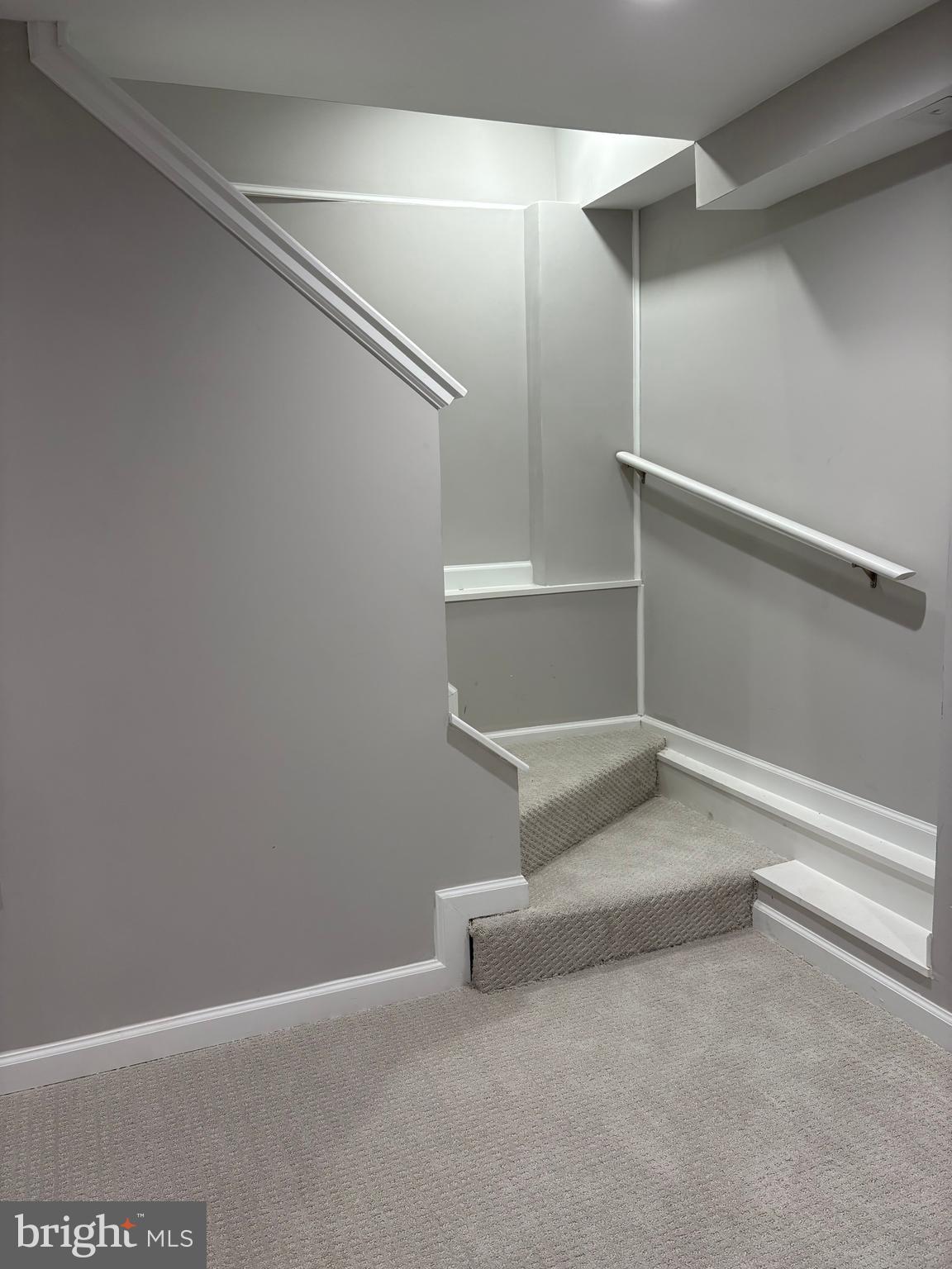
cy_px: 634
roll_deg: +1.3
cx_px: 476
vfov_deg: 67.3
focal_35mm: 26
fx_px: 953
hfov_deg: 53.1
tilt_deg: -8.6
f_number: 1.6
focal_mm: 5.96
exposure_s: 1/120
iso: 125
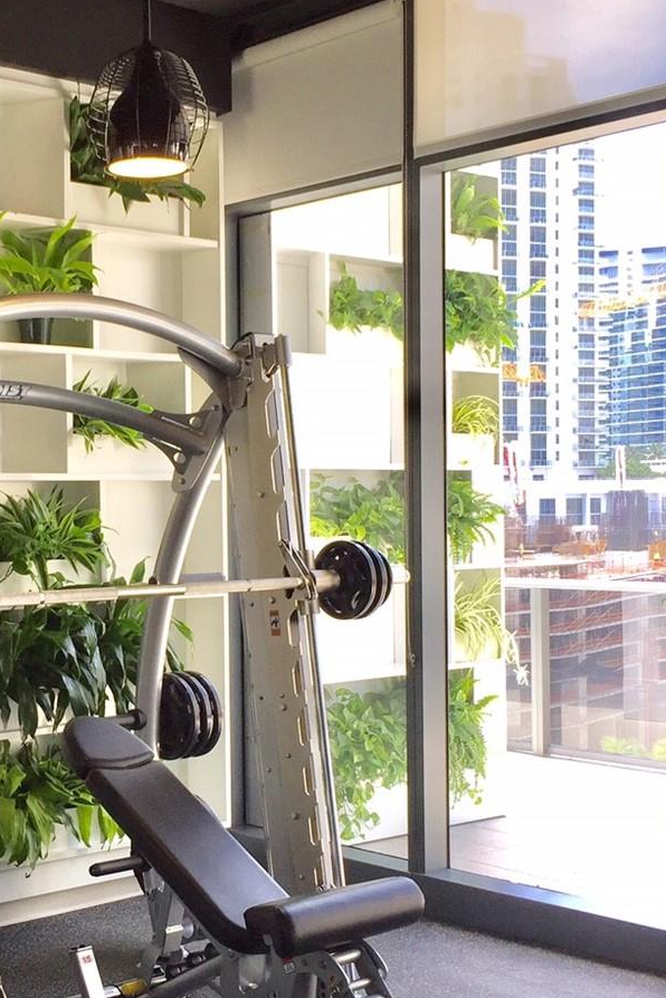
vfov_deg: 36.8
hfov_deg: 24.5
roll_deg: -0.7
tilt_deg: -1.6
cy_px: 574
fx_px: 1498
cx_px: 104
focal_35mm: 54
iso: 32
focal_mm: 4.15
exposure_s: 1/60
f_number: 2.2
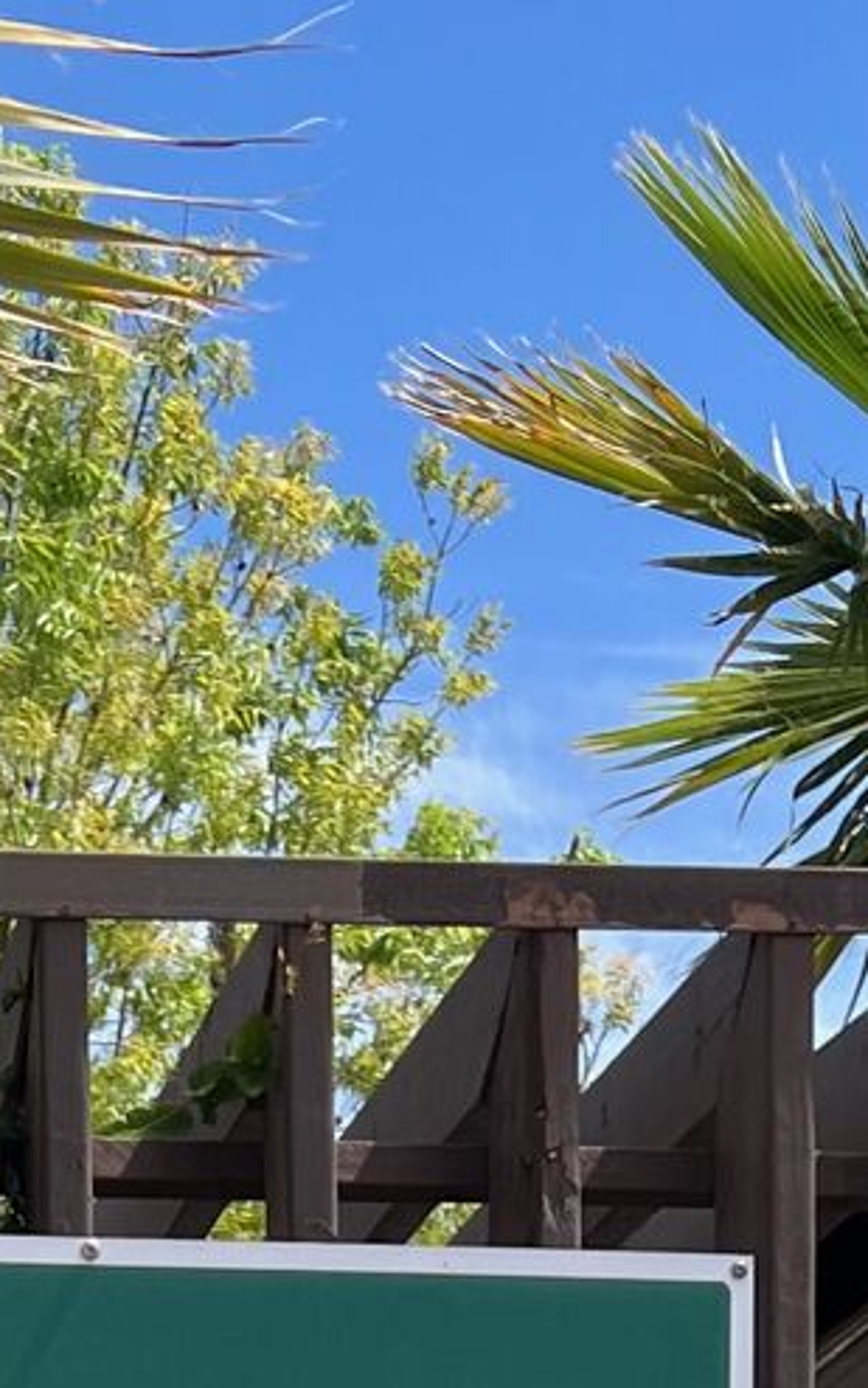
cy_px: 2817
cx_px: -28
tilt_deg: -3.4
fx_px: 4501
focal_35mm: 119
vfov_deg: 14.4
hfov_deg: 10.9
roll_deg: +1.8
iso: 50
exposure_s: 1/1869
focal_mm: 5.7
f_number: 1.5
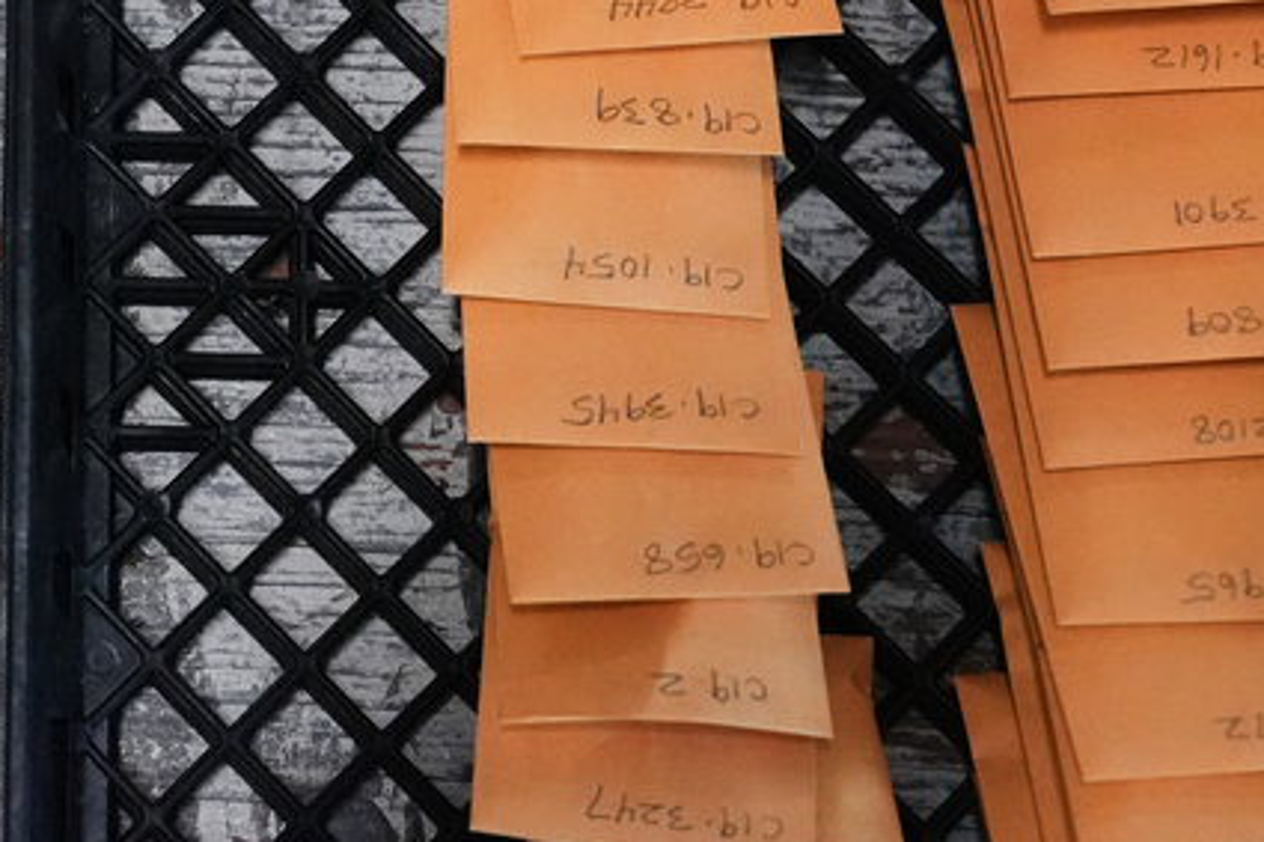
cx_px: -158
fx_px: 4141
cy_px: -36
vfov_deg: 11.5
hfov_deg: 16.8
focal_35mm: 118
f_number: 4
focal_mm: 49
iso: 6400
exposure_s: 1/200
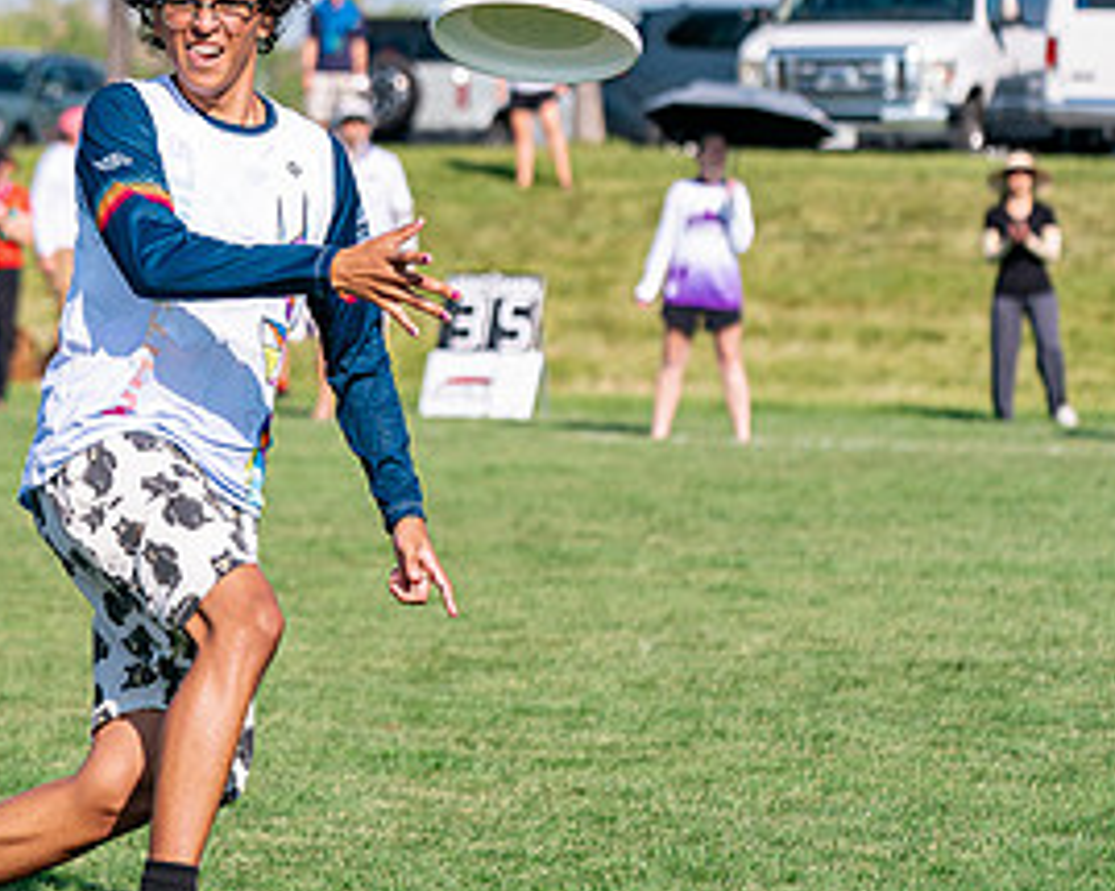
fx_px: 7587
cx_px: 96
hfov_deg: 8.4
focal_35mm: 230
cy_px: 378
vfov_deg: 6.7
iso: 400
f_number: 4
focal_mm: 104
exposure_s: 1/4000
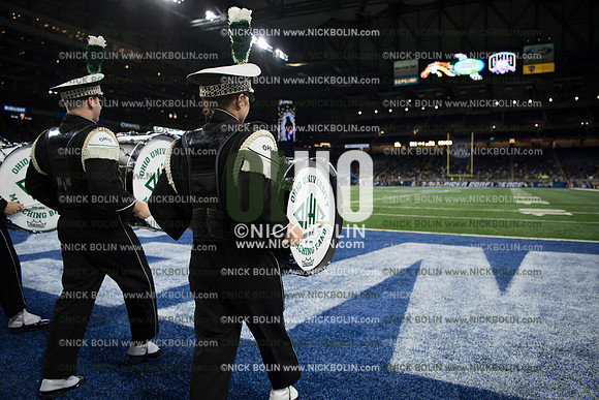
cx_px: 300
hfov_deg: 73.7
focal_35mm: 24
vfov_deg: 53.2
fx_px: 399
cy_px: 200
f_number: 2.8
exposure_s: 1/1250
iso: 1250
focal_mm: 24
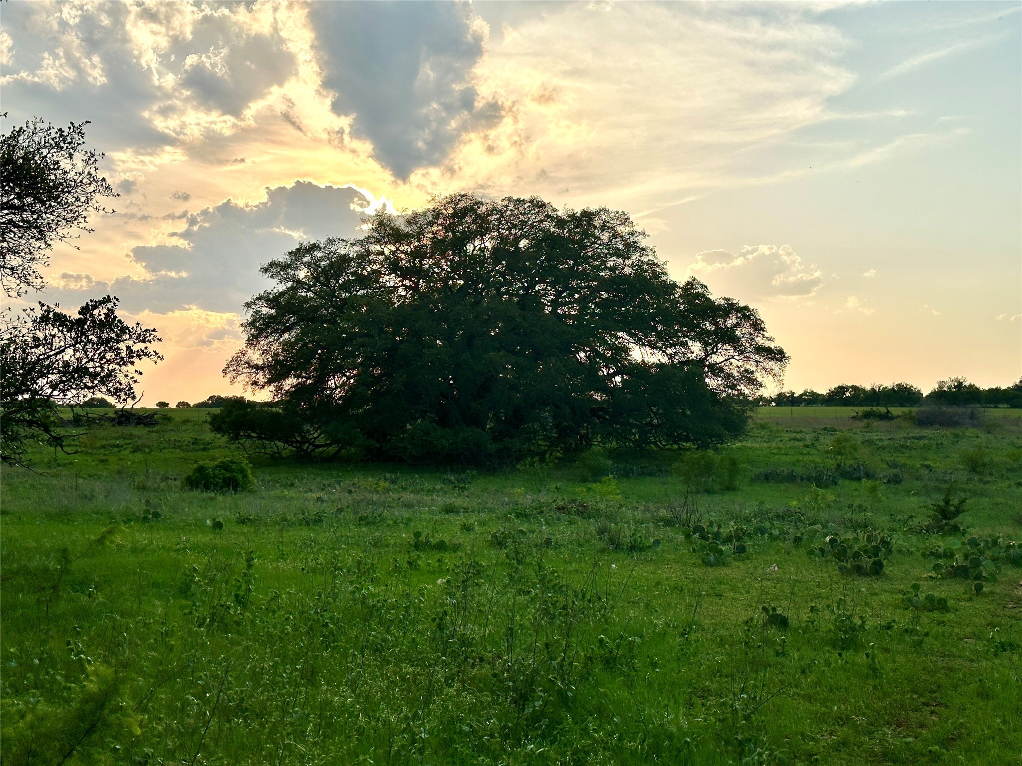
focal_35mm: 48
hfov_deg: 39.7
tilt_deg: +1.5
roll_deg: -1.0
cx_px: 511
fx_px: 1417
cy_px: 383
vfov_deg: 30.3
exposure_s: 1/4184
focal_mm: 6.86
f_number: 1.78
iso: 64
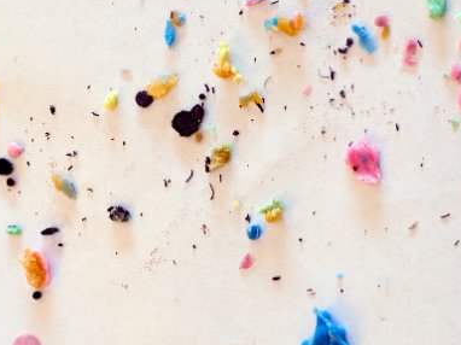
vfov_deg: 12.2
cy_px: 130
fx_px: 1610
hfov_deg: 16.3
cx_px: 181
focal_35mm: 121
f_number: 16
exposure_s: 6
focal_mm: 50
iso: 100
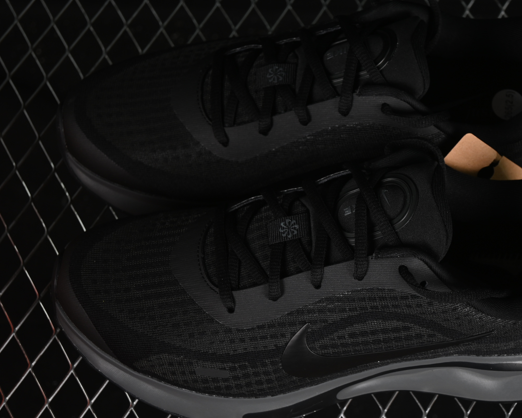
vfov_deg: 15.7
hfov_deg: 19.5
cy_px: 219
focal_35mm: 98
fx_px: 1514
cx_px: 338
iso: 160
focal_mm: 50
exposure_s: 1/50
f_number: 6.3
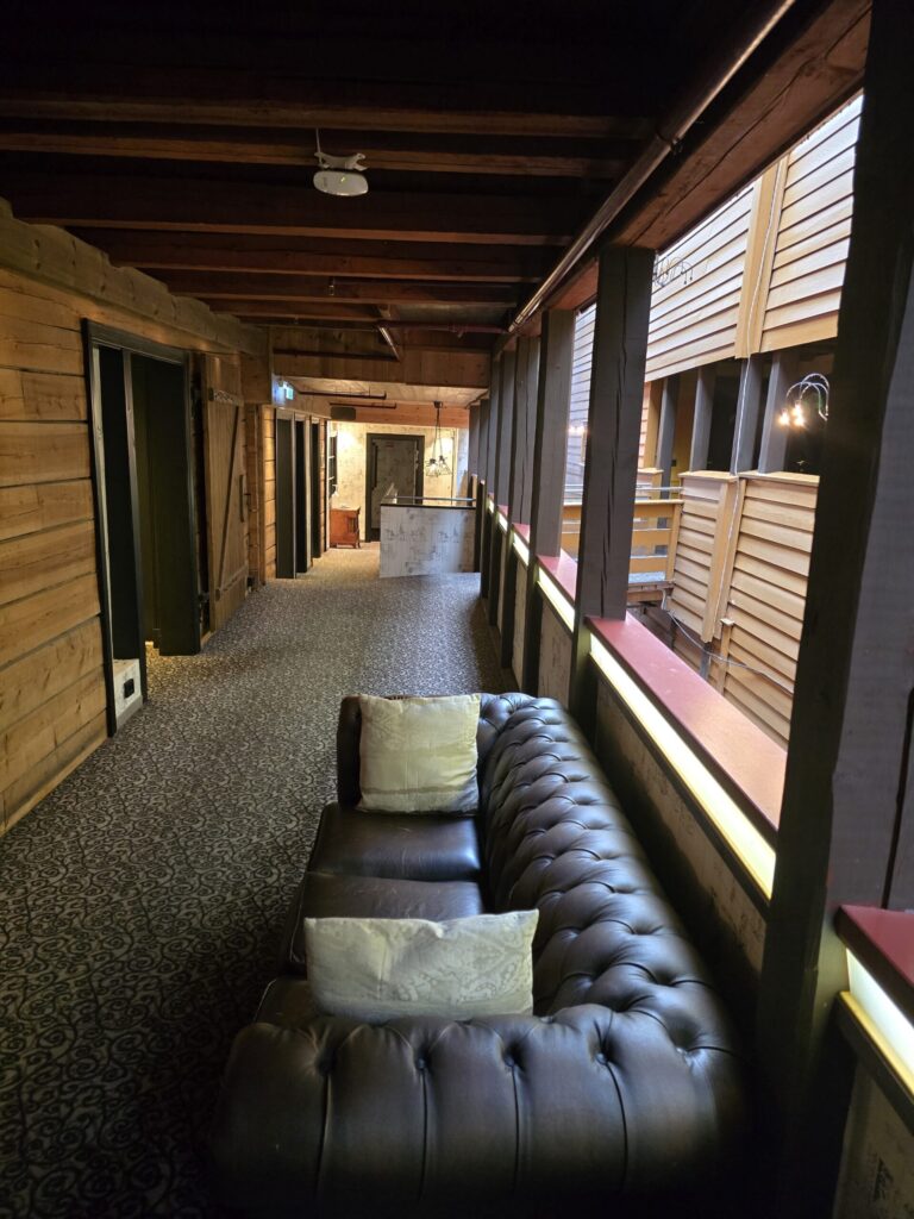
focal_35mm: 23
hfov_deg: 58.9
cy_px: 610
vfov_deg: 73.9
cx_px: 457
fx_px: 810
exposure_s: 1/100
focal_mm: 6.3
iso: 1250
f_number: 1.7
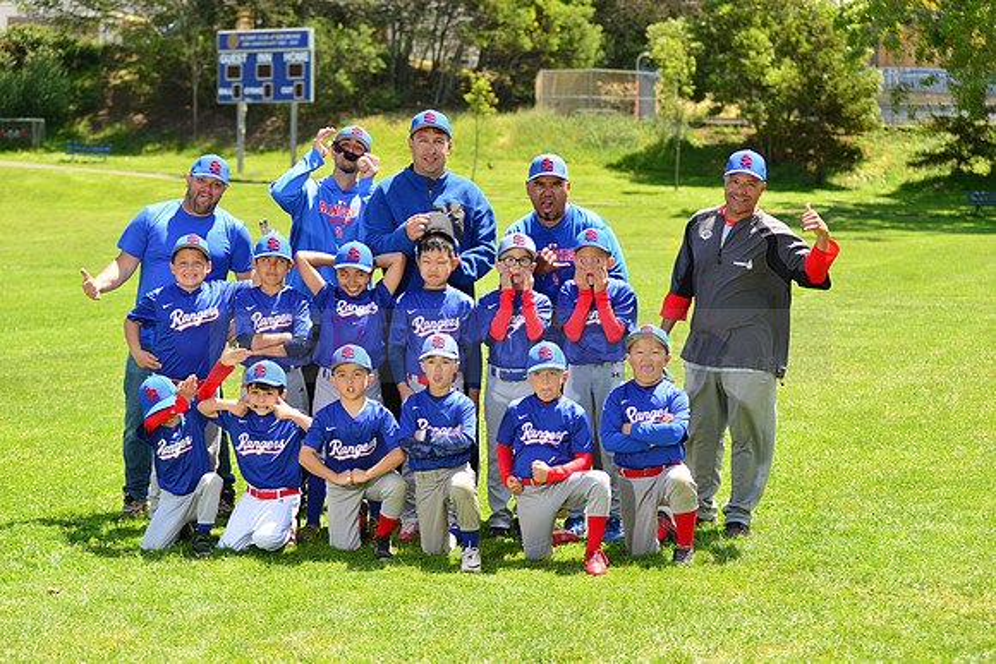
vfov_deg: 17.1
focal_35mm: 80
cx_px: 498
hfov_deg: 25.4
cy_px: 332
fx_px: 2214
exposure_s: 1/250
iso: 100
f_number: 5
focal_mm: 80
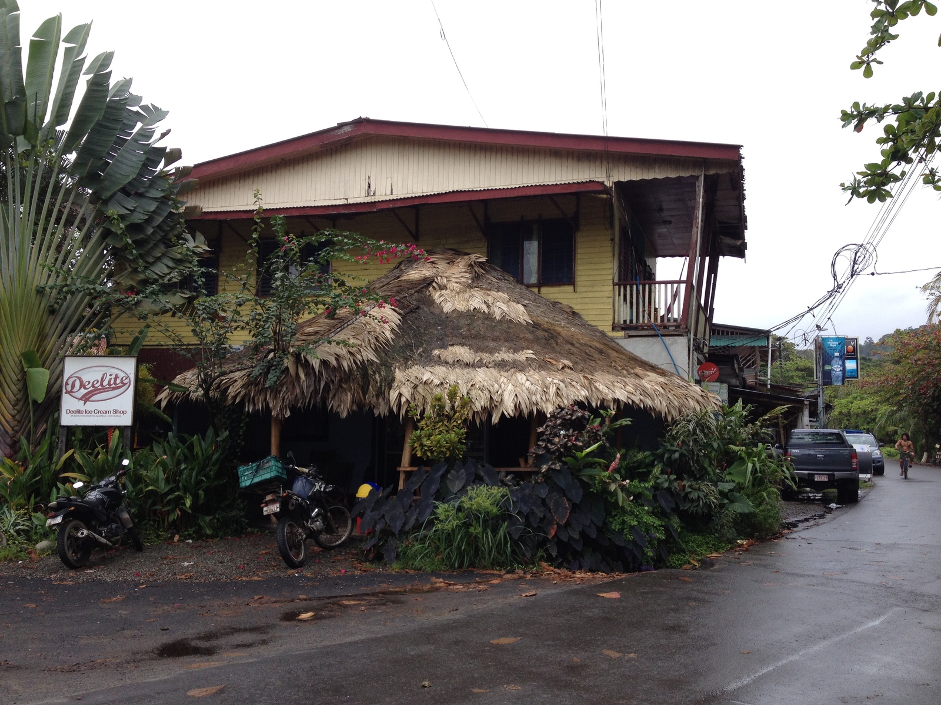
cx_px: 470
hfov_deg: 52.6
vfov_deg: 40.7
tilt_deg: +1.9
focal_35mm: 35
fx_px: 951
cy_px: 352
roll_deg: -0.4
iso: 50
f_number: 2.4
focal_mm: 4.28
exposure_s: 1/649
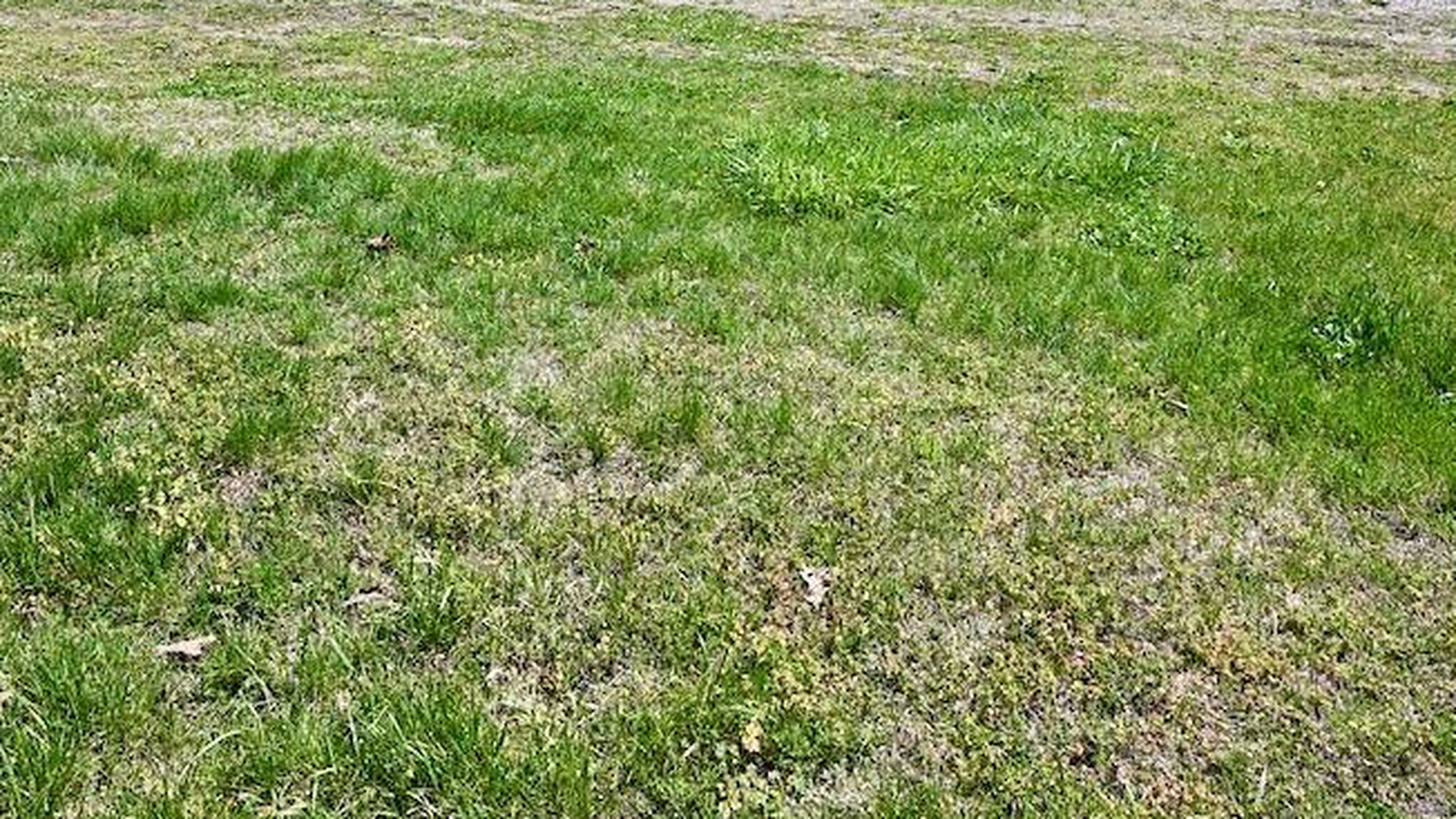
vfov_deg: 28.6
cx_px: 552
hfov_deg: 53.4
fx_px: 1429
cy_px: -114
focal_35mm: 37
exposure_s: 1/400
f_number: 7.1
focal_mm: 12
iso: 100
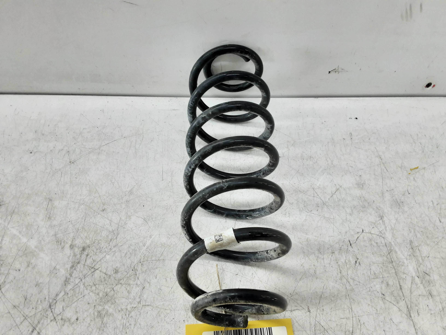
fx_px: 348
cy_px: 168
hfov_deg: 65.3
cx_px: 223
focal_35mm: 27
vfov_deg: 51.4
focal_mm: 2.91
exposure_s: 1/50
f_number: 1.9
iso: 64
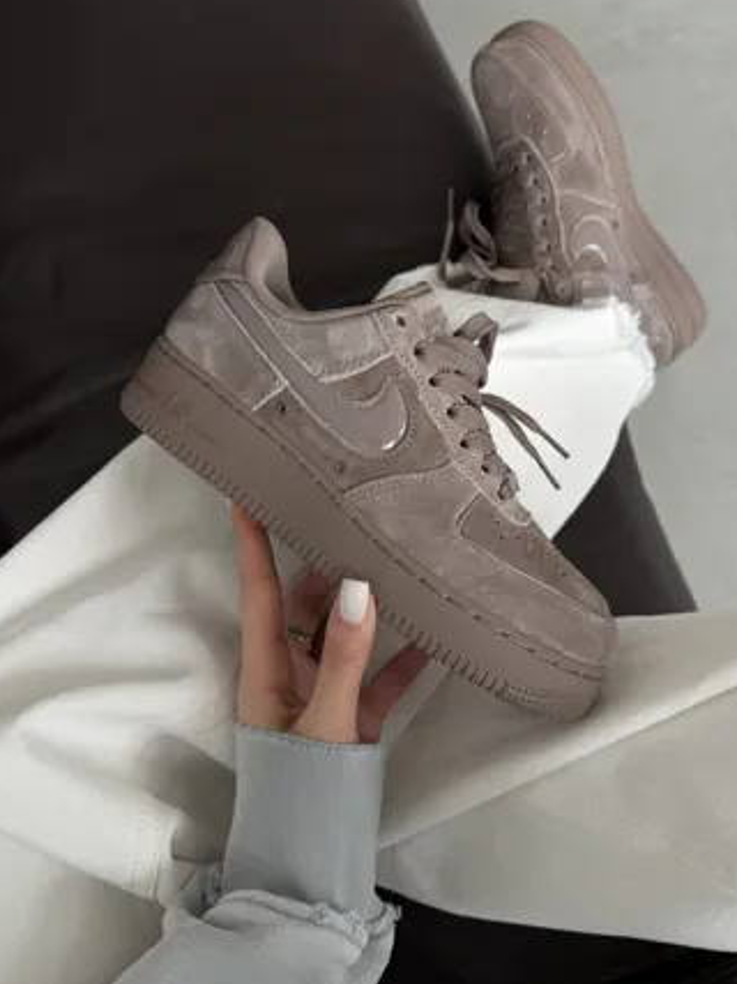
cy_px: 447
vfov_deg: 65.2
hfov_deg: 51.2
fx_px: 767
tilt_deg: -67.4
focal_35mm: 27
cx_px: 408
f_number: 1.78
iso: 100
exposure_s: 1/121
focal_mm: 6.76
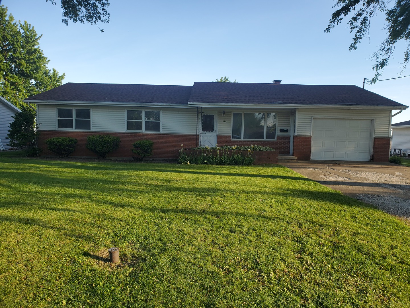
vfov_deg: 53.1
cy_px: 154
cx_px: 205
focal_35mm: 26
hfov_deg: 67.3
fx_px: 308
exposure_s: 1/441
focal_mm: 4.3
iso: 50
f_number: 2.4
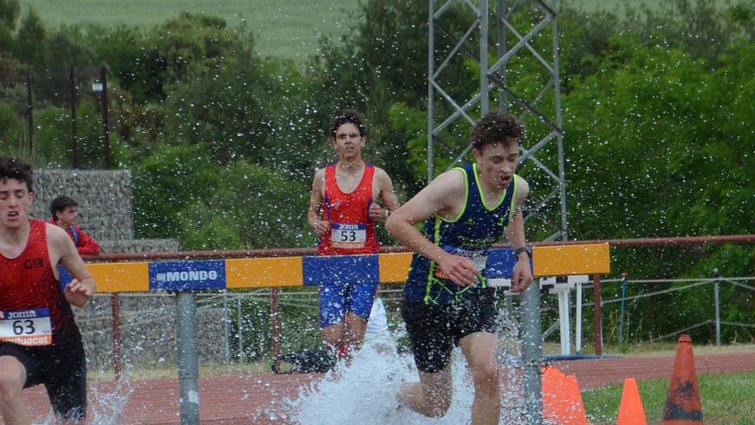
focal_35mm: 388
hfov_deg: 5.6
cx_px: 305
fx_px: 7775
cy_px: 540
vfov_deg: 3.1
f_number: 5.6
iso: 500
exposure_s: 1/1000
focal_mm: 105
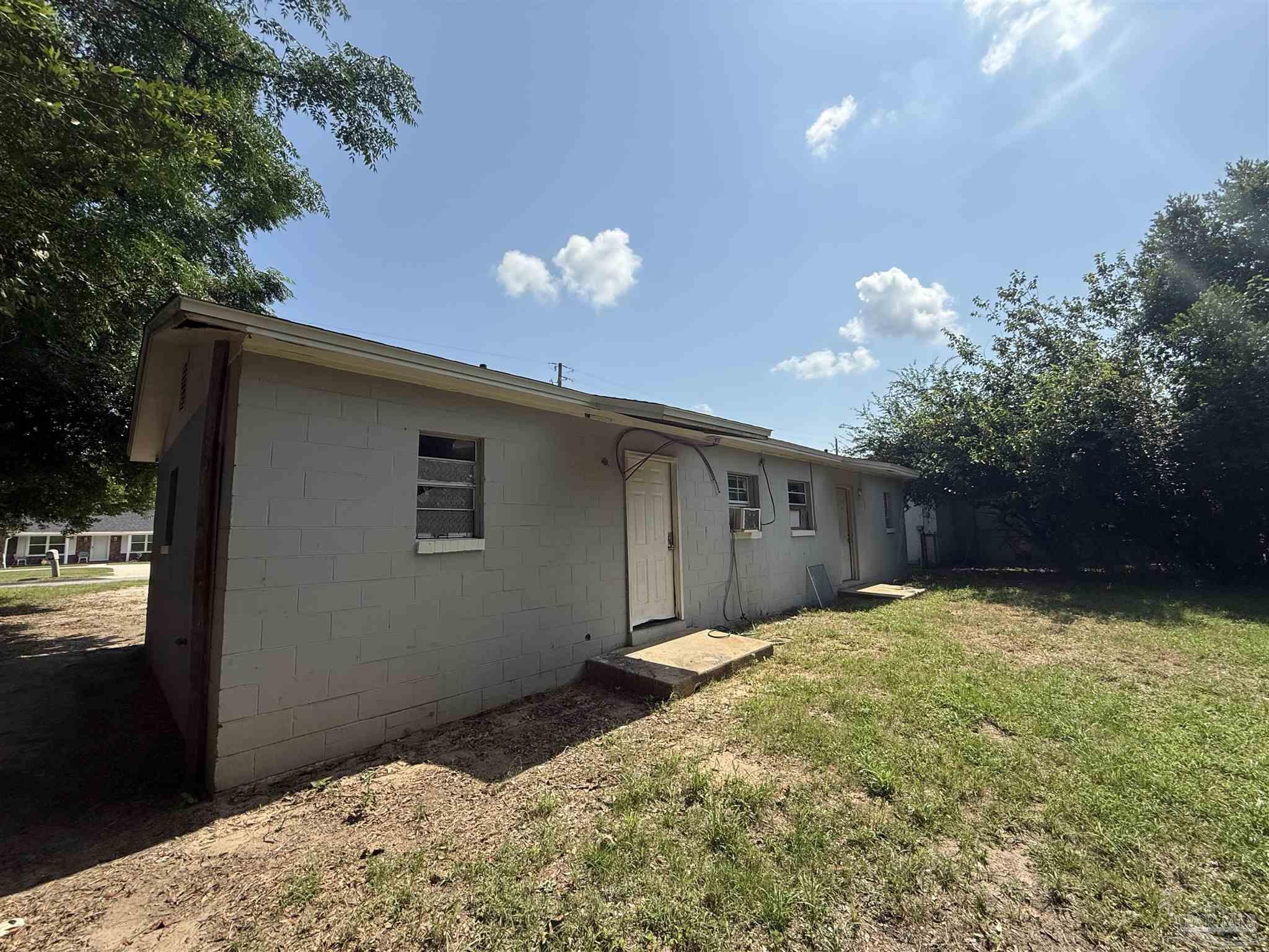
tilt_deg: +7.7
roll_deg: +2.0
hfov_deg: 102.1
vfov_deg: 85.7
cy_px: 476
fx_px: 513
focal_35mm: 14
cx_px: 634
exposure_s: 1/2611
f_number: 2.2
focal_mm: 2.22
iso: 50
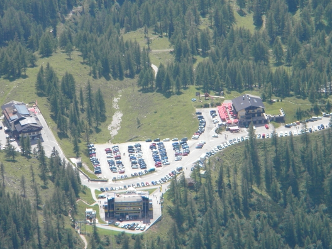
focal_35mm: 316
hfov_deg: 6.3
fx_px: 3031
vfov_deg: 4.7
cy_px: 124
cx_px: 178
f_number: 5.4
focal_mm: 50.4
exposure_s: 1/322
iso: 80
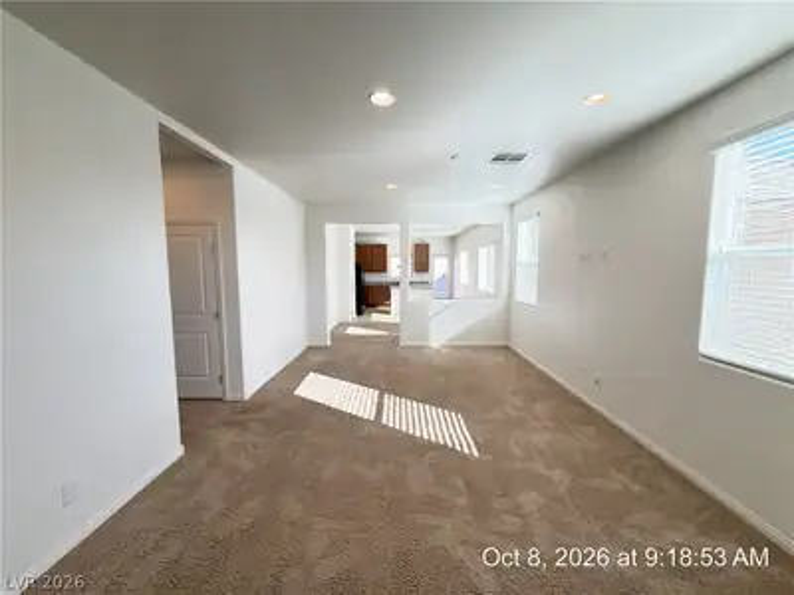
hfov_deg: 102.1
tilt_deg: -6.4
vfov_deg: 85.7
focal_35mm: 14
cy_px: 298
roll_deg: -0.1
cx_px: 397
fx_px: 321
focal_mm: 2.22
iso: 160
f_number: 2.2
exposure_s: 1/120
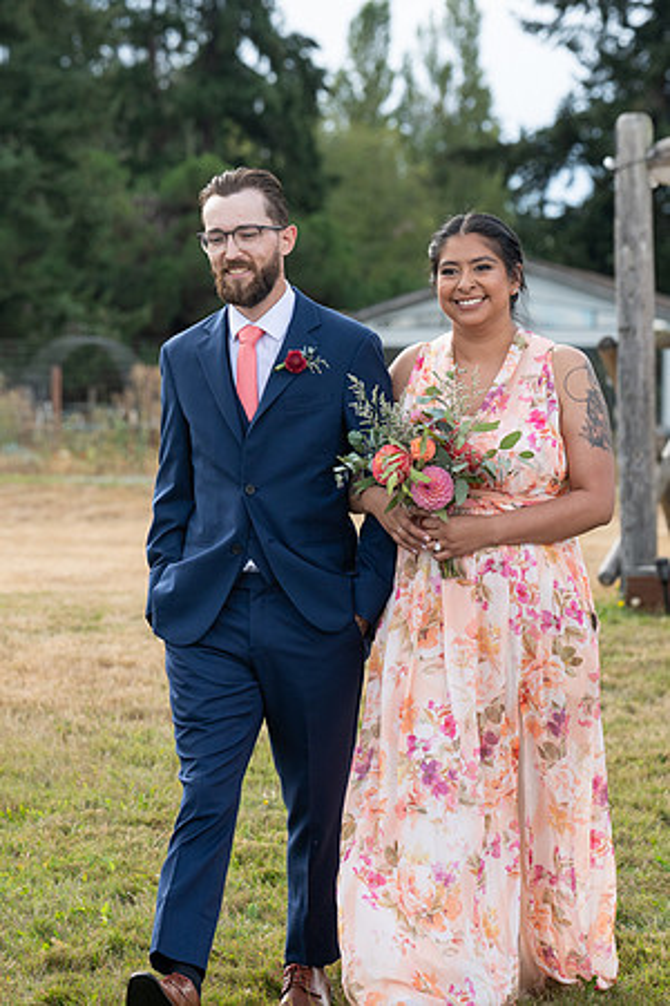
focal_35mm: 146
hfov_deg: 9.4
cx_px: 230
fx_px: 4062
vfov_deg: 14.1
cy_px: 503
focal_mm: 97
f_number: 4.5
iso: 400
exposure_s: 1/800
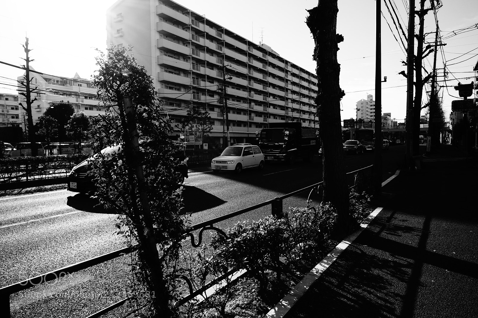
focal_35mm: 24
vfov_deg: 53.0
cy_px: 159
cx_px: 239
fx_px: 318
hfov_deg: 73.8
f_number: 10
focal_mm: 16
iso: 100
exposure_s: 1/125
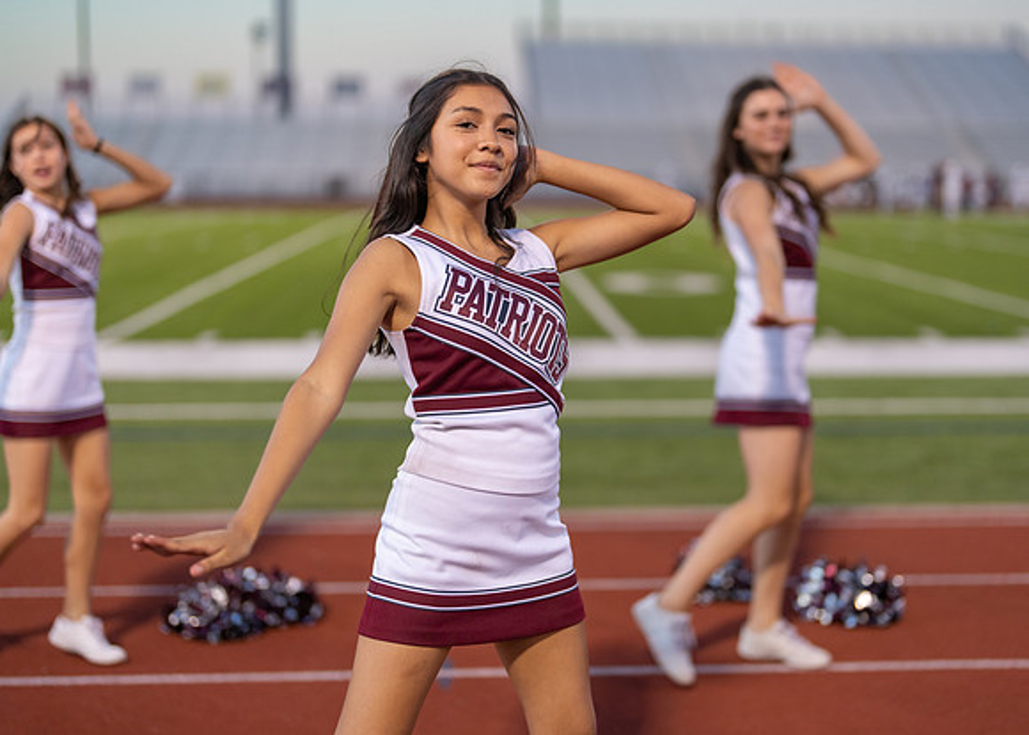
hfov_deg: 34.4
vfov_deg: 25.0
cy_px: 346
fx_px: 1659
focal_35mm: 57
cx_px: 592
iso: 400
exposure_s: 1/1000
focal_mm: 50
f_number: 1.2
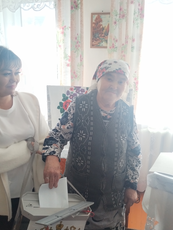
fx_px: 233
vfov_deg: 52.6
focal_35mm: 35
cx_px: 77
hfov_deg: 40.6
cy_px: 114
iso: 126
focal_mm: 4.75
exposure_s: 1/100
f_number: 1.8
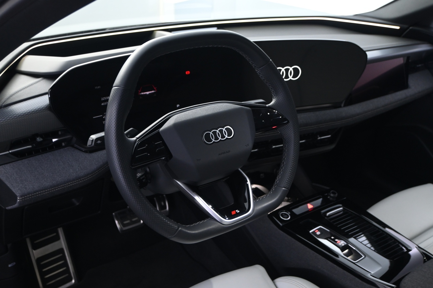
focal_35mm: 34
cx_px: 216
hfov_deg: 56.1
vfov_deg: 39.1
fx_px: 406
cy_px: 144
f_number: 4
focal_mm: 22.5
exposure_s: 1/8
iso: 1000
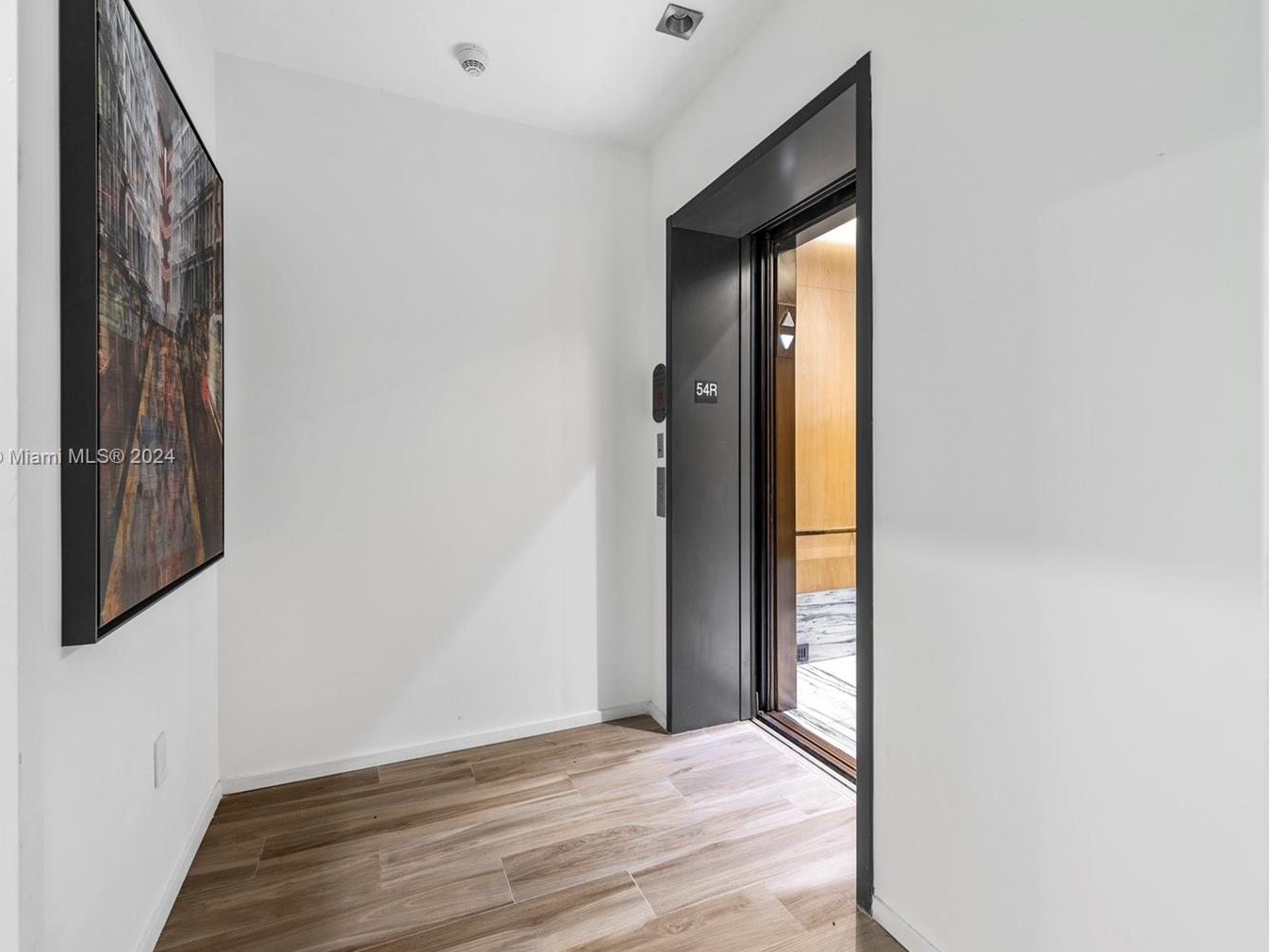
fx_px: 587
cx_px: 628
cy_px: 459
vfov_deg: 78.1
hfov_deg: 94.5
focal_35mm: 16
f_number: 6.3
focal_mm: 14
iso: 400
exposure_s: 1/1.25
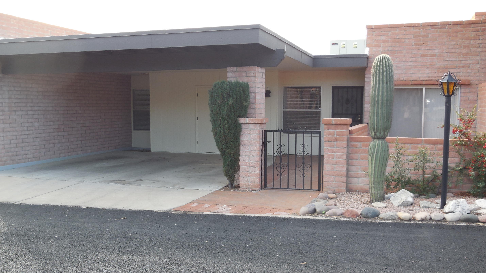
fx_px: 503
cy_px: 156
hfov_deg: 51.6
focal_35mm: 39
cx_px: 242
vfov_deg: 30.4
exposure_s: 1/200
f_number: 3.4
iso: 125
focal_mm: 6.1
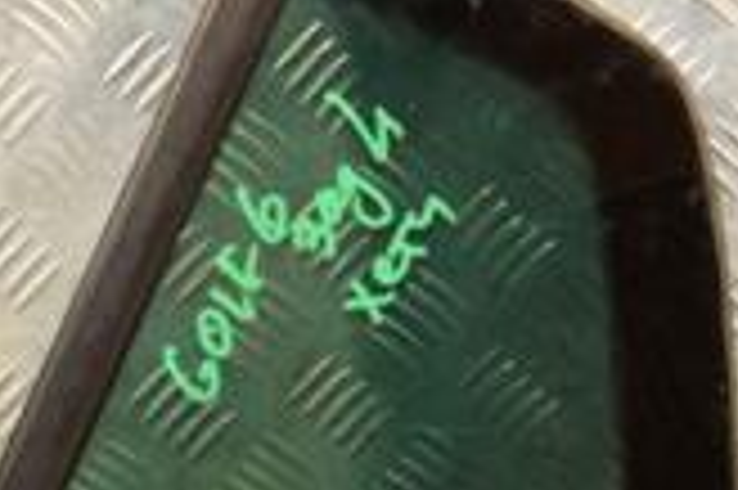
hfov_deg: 13.3
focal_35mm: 154
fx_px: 3154
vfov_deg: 8.9
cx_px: 333
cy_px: 459
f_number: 5
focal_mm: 28
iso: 800
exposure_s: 1/160
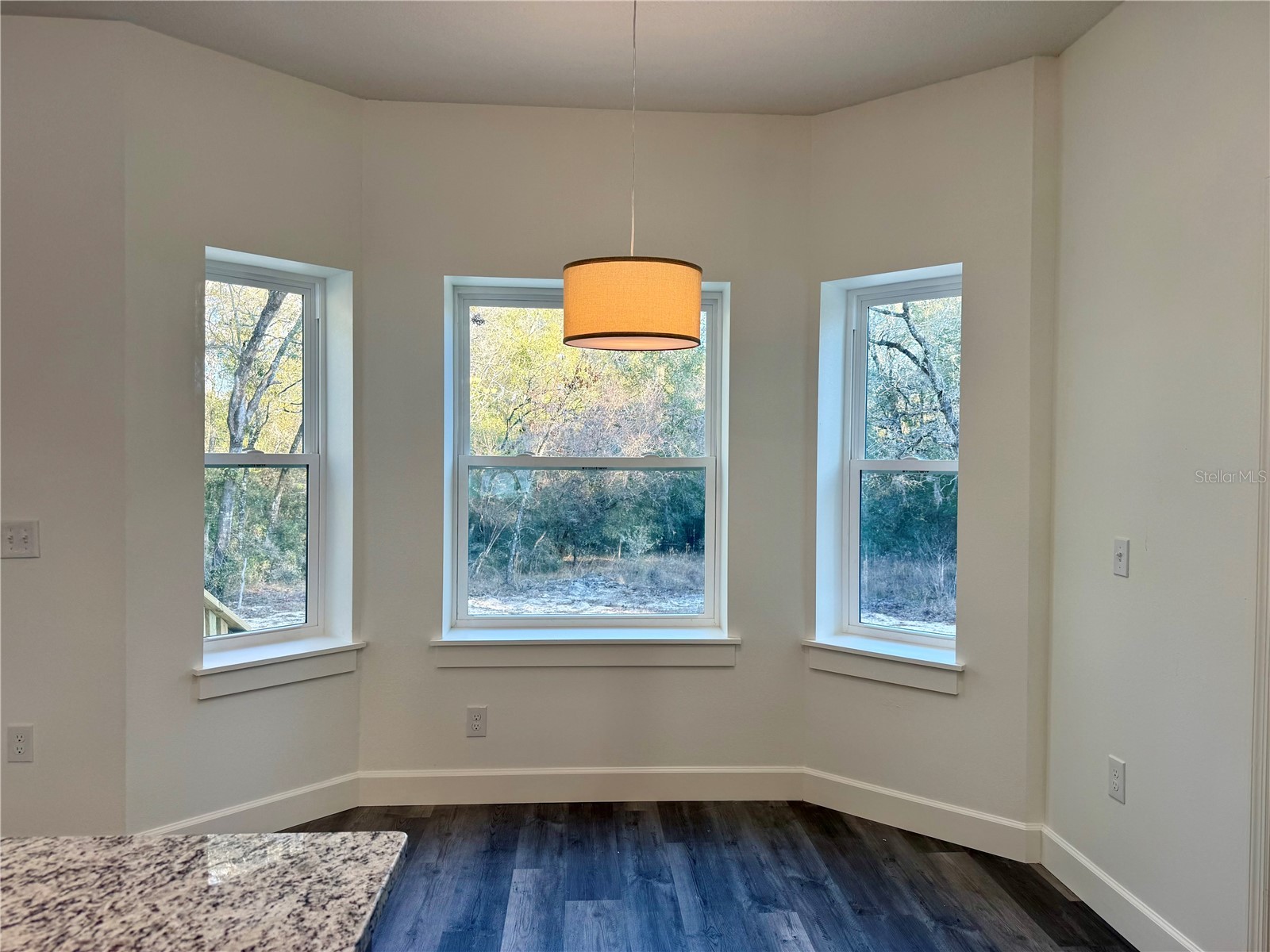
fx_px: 881
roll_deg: -0.2
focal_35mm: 24
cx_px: 635
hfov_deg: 71.6
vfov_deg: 56.8
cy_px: 476
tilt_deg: -1.2
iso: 80
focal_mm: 6.76
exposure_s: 1/144
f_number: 1.78
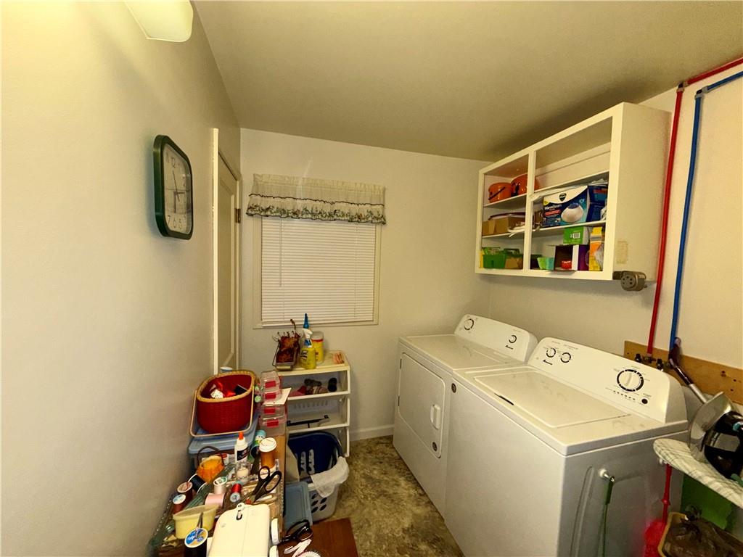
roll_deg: -1.0
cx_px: 372
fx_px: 300
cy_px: 278
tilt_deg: -2.2
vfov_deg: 85.7
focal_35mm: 14
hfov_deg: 102.1
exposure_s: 1/60
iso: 125
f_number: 2.2
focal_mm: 2.22
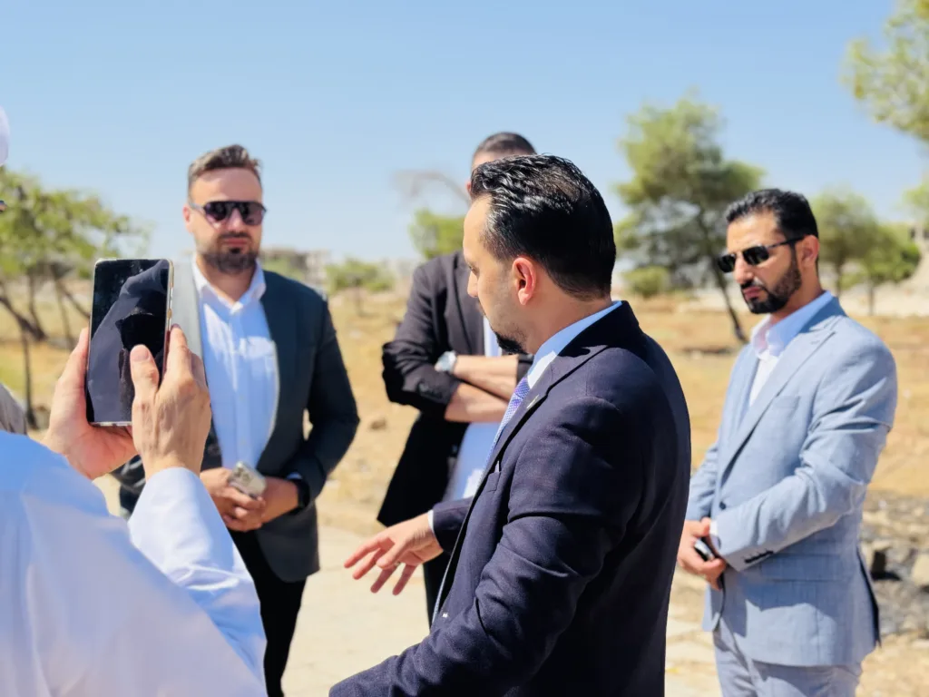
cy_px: 348
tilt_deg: -2.1
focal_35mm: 48
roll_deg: +1.4
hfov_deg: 39.7
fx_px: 1288
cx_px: 464
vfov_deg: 30.3
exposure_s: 1/4608
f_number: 1.78
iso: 64
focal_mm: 6.76
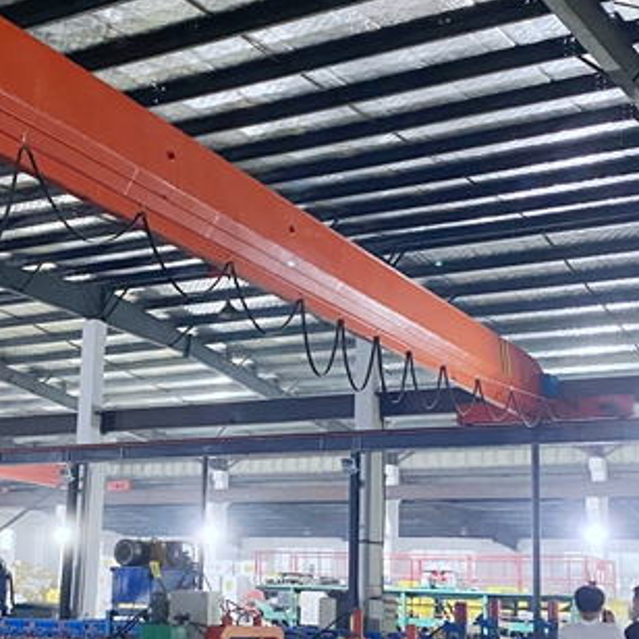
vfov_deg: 30.4
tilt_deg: +10.5
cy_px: 397
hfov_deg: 30.5
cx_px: 263
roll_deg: -2.6
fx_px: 1170
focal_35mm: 56
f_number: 1.8
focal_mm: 4.25
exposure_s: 1/25
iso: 500
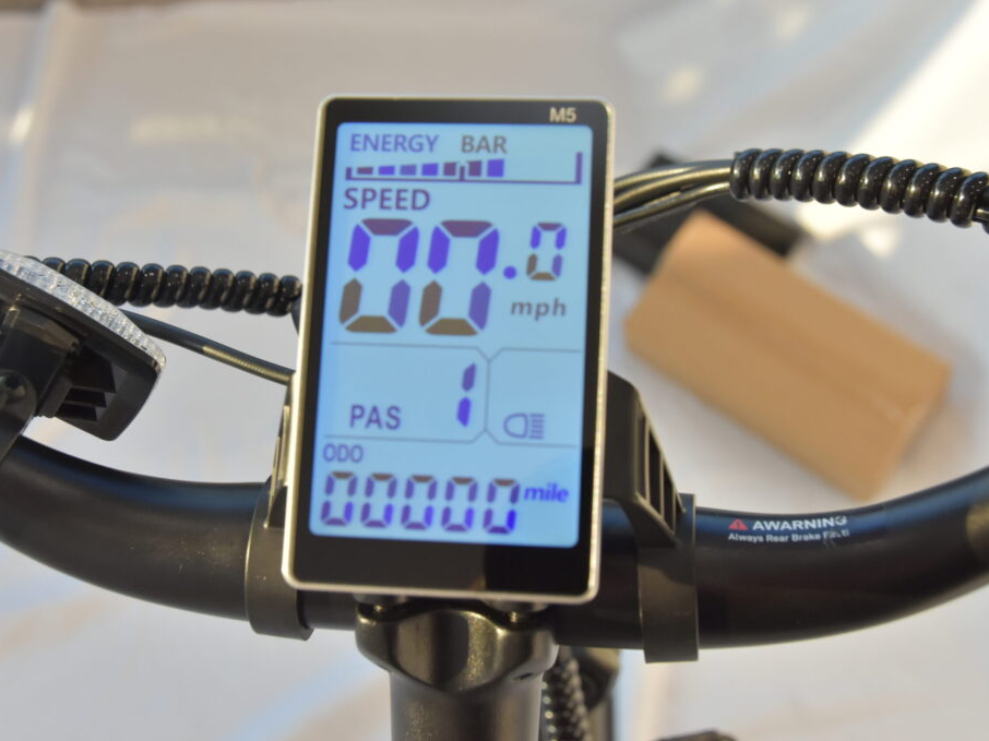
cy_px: 372
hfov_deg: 37.8
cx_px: 476
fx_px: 1444
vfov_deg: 28.8
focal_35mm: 51
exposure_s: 1/200
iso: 1000
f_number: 7.1
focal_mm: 31
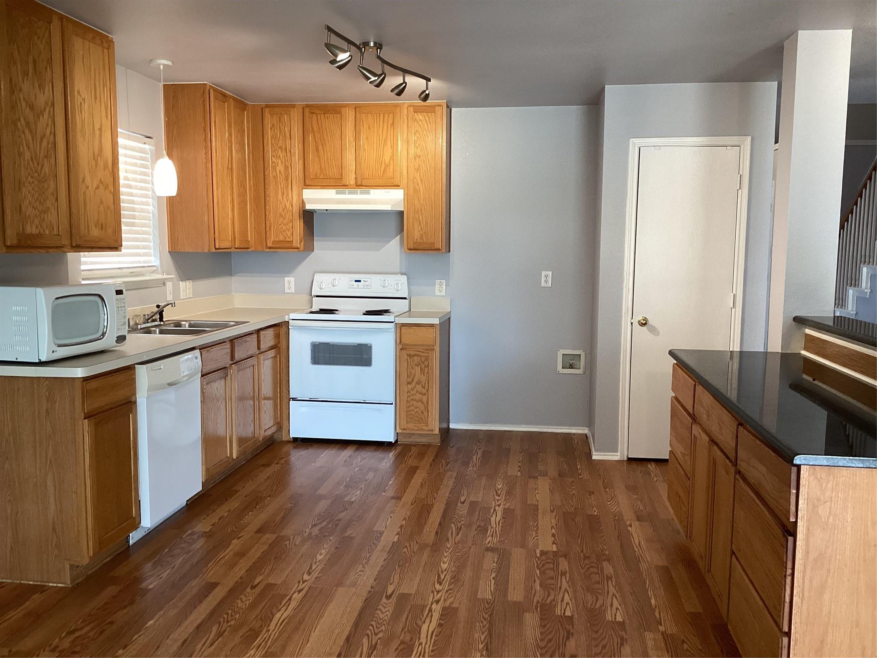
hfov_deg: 58.4
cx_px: 438
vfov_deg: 45.4
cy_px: 329
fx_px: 785
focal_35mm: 31
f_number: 2.4
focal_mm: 3.3
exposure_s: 1/60
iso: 160
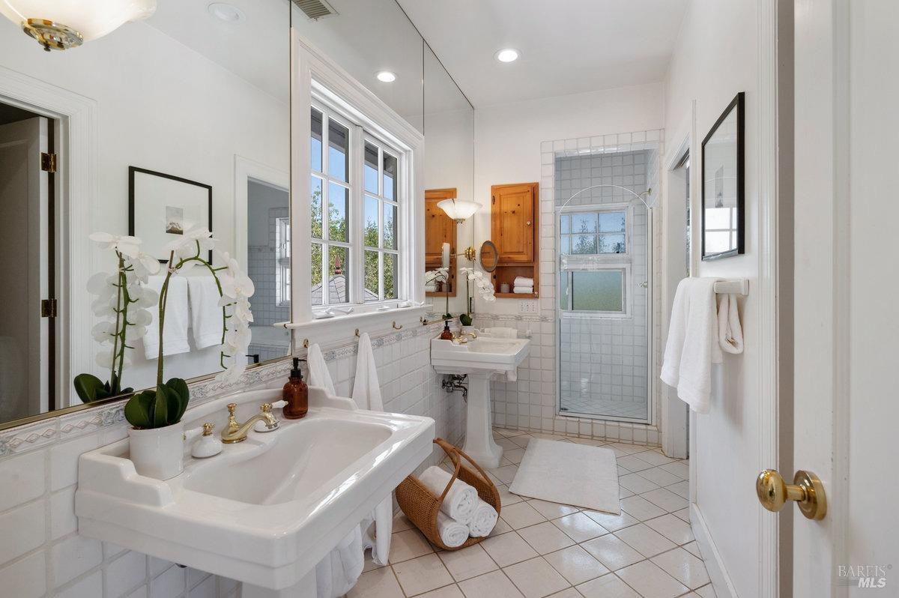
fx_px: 412
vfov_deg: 72.0
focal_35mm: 16
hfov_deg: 95.0
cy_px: 299
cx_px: 450
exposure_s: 1/50
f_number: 9
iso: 200
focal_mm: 16.5
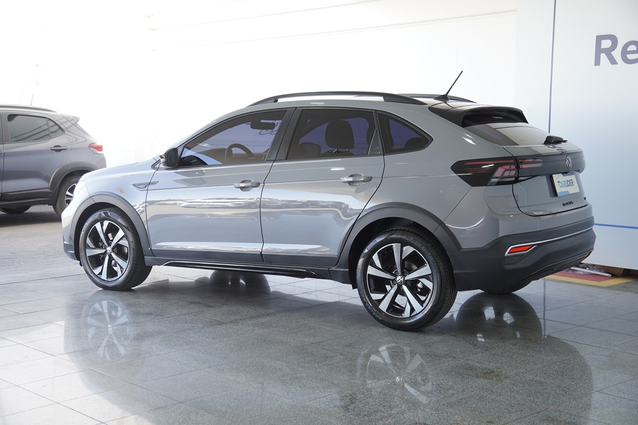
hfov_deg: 38.9
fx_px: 904
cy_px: 212
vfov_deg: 26.5
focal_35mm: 51
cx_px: 319
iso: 200
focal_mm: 34
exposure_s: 1/100
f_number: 3.5
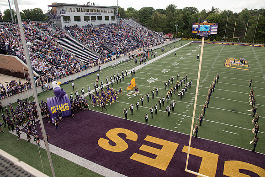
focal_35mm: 24
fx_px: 177
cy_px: 88
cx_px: 132
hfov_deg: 73.7
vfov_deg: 53.2
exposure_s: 1/640
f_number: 6.3
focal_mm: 24
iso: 640
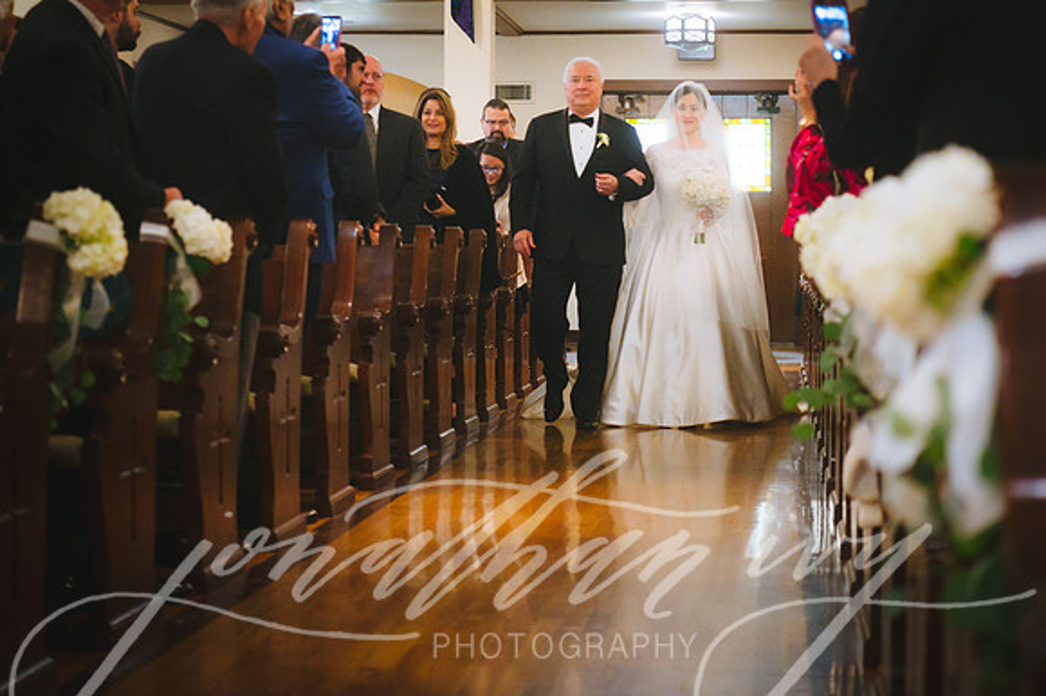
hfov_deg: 24.8
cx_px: 594
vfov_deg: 16.6
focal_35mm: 82
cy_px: 288
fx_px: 2381
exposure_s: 1/200
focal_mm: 70
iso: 2500
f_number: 2.8
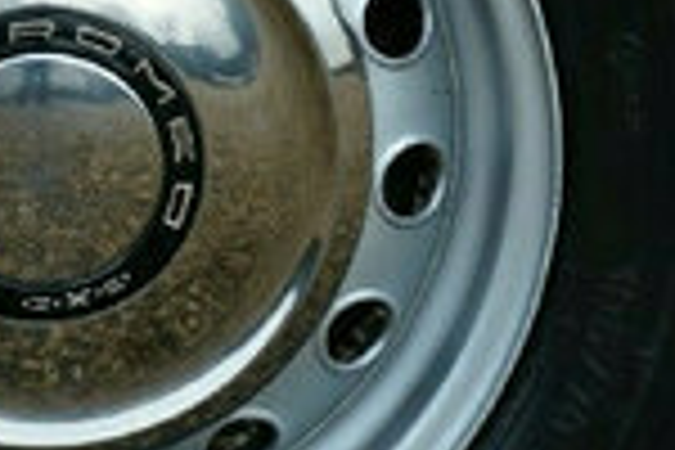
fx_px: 8264
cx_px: 328
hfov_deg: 4.7
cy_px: -590
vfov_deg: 3.1
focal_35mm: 441
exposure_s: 1/60
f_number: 6.3
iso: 250
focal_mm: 55.1
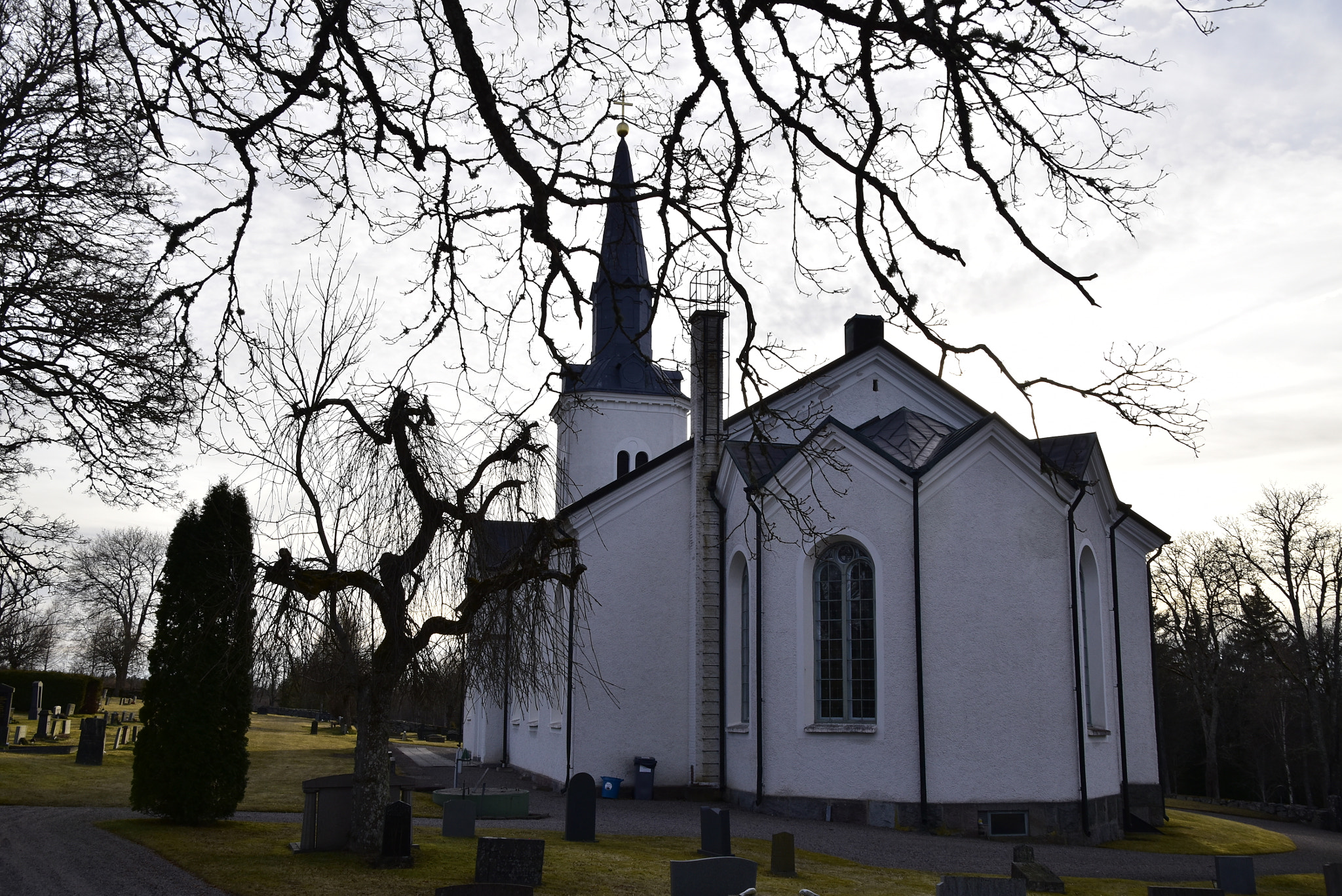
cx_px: 671
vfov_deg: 40.0
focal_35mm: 33
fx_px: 1231
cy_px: 448
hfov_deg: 57.2
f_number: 8
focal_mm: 22
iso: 250
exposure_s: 1/250
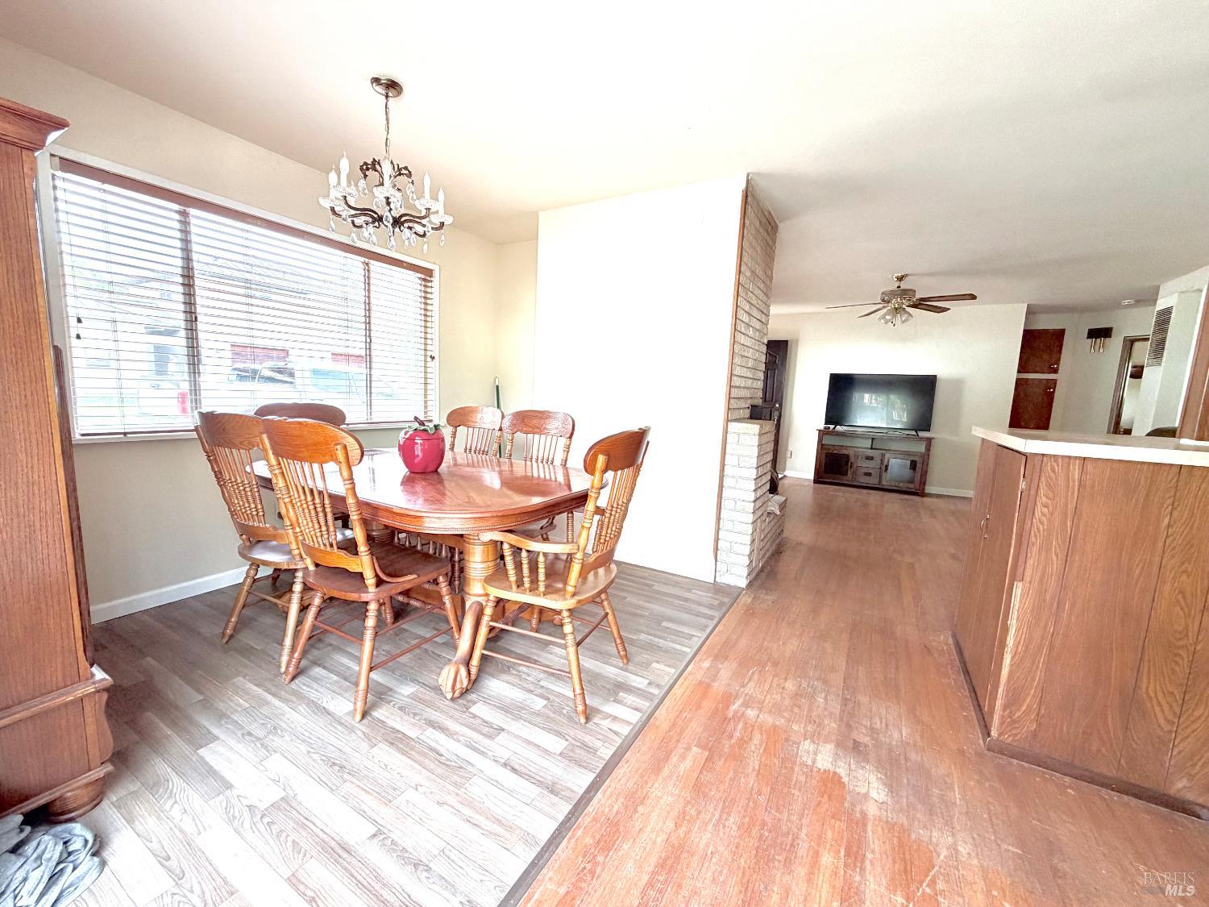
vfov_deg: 85.7
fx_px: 489
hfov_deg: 102.1
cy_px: 454
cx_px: 604
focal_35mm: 14
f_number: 2.2
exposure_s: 1/121
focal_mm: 2.22
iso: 125
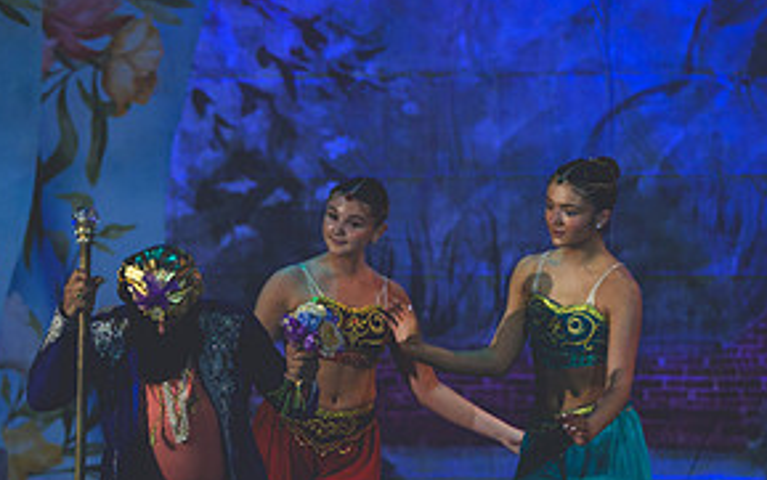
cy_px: 414
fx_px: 9621
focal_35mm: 460
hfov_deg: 4.6
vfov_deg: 2.9
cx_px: 247
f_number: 2.8
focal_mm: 150
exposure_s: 1/500
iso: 2200
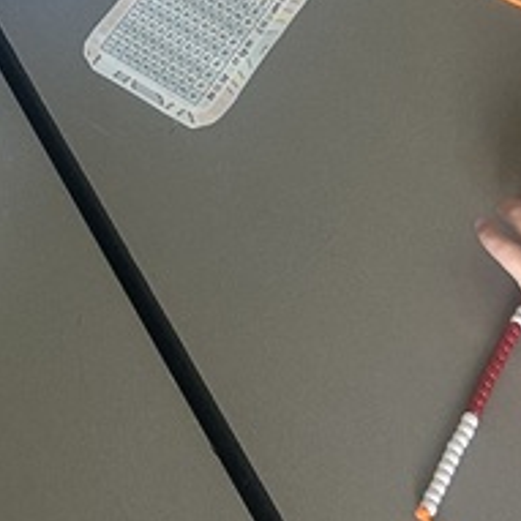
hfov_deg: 13.8
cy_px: -57
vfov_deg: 13.9
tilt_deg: -51.2
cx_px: -90
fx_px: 2094
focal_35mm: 123
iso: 160
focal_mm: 5.7
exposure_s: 1/60
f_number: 1.5
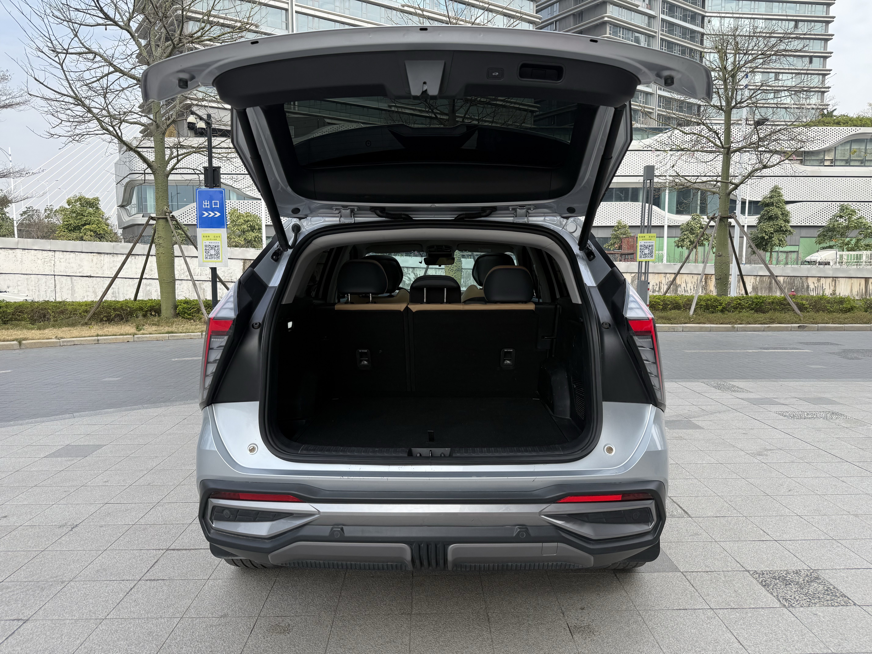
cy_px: 327
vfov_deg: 56.8
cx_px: 436
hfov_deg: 71.6
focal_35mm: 24
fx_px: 605
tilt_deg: -6.2
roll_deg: -0.3
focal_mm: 6.76
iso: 80
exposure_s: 1/2053
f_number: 1.78
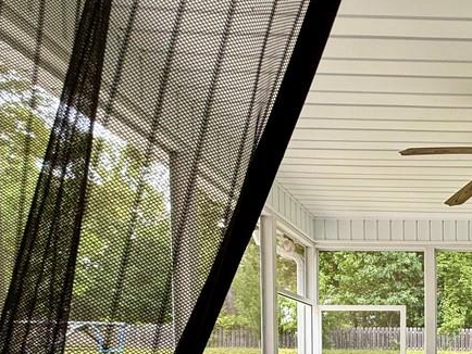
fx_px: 450
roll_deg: -0.2
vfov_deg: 37.1
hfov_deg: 46.1
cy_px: 377
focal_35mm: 33
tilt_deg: -2.6
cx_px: 475
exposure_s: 1/99
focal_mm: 2.22
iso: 64
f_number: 2.2
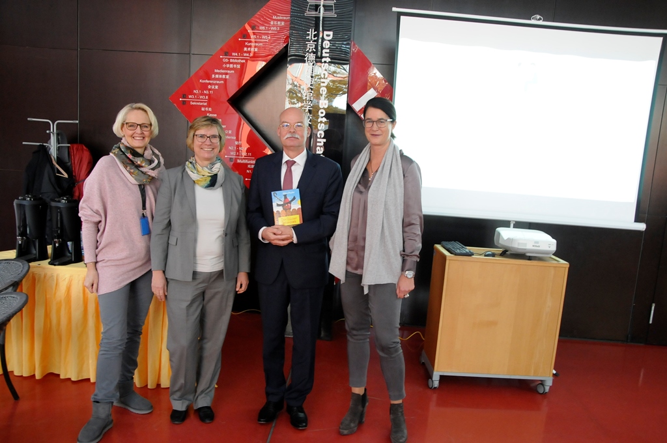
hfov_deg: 62.0
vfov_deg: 43.5
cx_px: 334
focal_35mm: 30
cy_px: 222
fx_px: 555
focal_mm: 20
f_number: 6.3
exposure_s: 1/30
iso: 1600
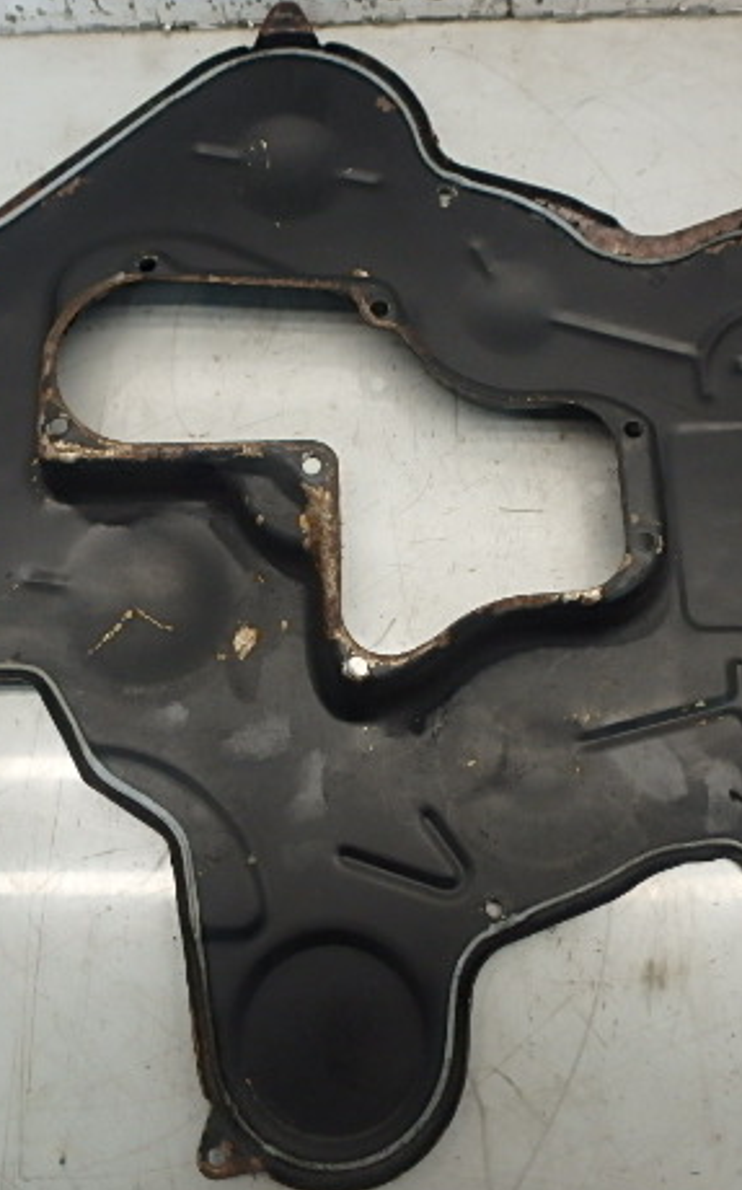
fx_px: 1004
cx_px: 336
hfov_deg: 40.5
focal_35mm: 31
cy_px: 603
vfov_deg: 61.3
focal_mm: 3.7
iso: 200
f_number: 3.5
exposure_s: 1/40
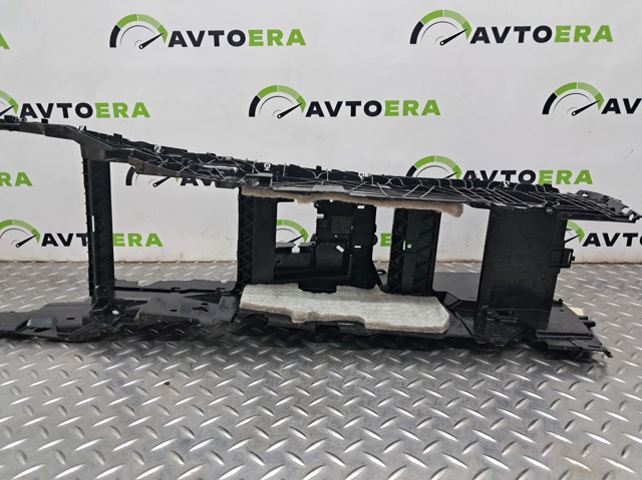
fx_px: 500
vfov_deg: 51.3
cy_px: 240
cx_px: 321
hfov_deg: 65.4
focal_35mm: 27
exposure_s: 1/50
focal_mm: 4
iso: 125
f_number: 1.8
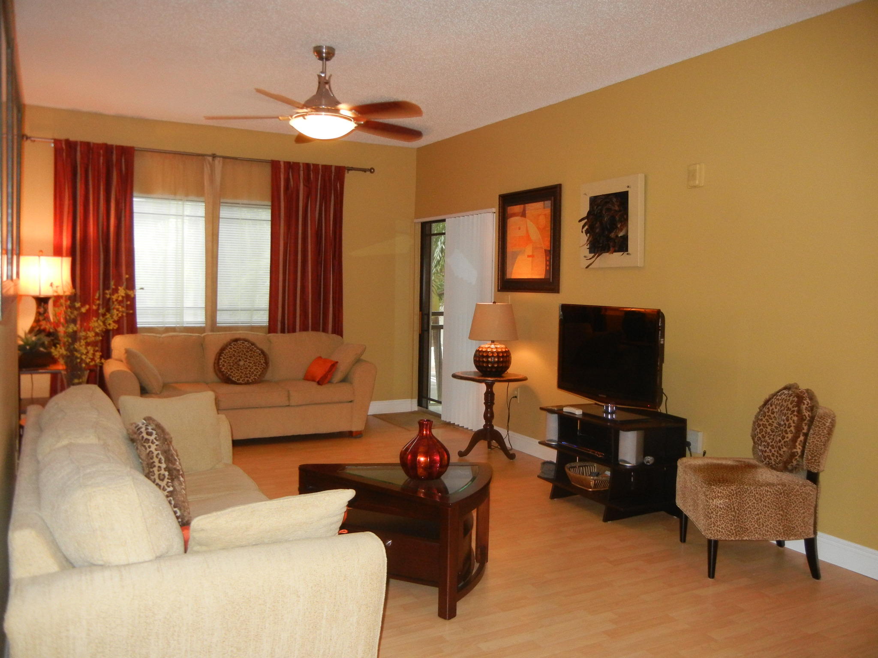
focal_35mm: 30
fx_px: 761
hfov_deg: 60.0
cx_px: 439
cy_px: 329
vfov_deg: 46.8
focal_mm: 5.4
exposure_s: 1/30
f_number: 3.5
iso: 402
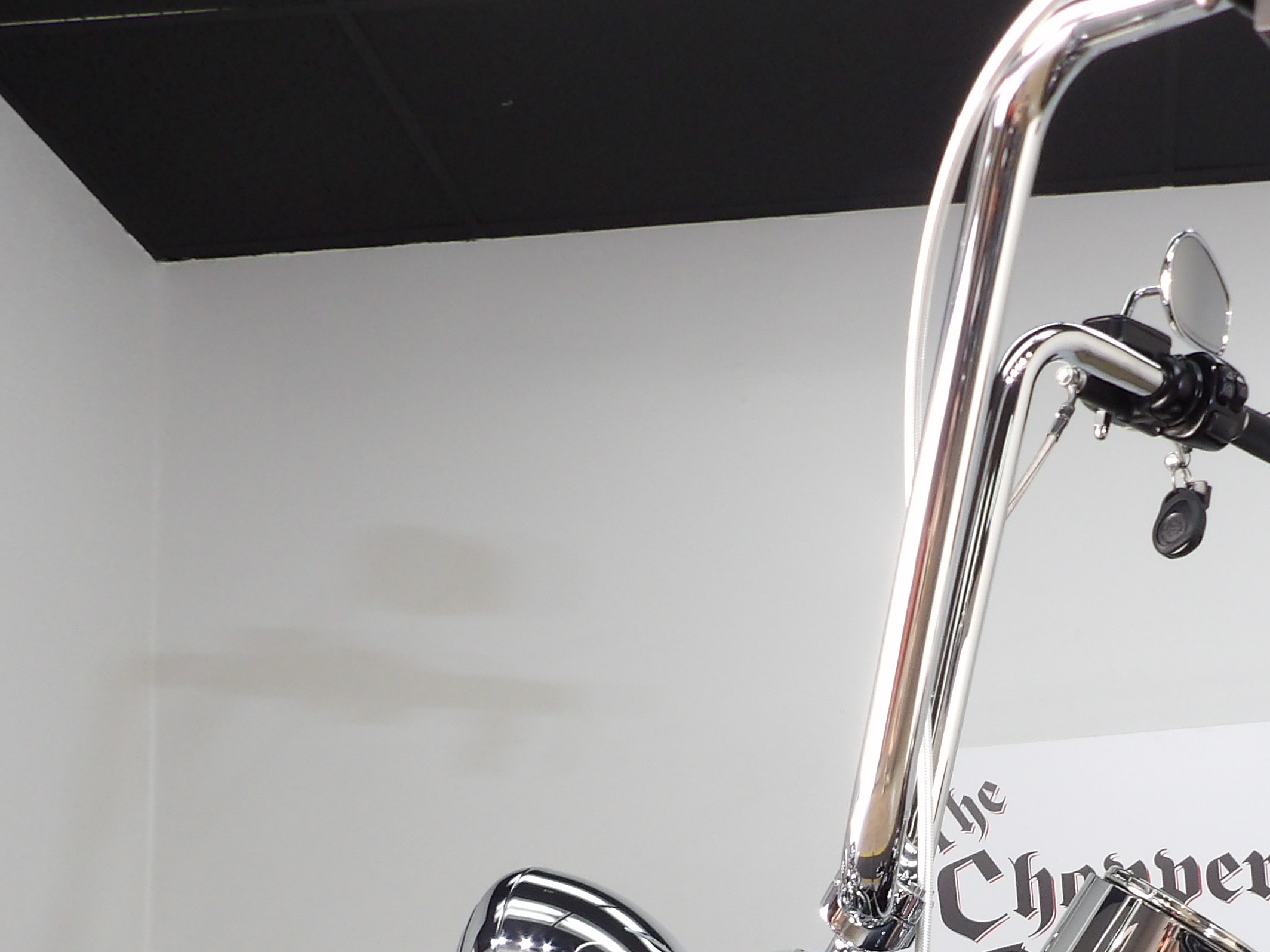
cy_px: 982
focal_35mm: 52
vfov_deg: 26.3
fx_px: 1908
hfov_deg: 35.7
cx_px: 1007
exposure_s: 1/33
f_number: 3.2
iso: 147
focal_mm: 4.3
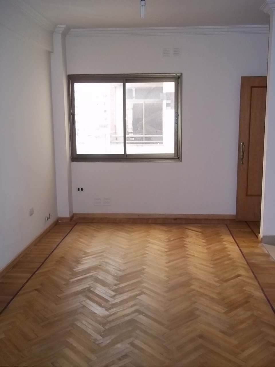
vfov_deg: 51.4
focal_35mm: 36
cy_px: 184
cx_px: 138
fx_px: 381
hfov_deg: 39.7
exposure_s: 1/50
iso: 160
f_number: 3.1
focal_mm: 6.5
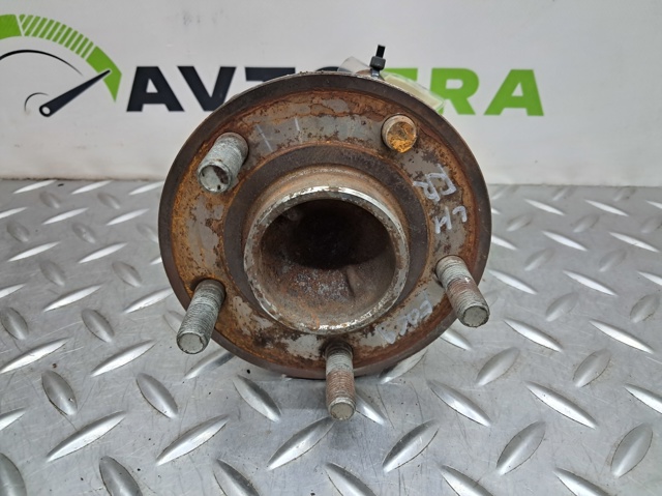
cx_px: 331
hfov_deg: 65.4
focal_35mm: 27
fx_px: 516
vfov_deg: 51.3
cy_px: 248
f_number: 1.8
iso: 160
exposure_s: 1/50
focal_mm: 4
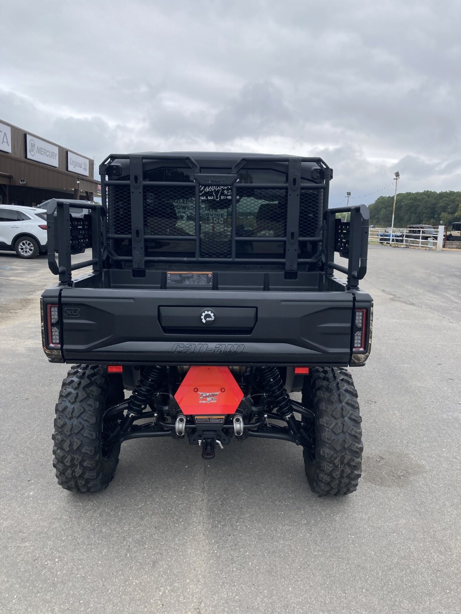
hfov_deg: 49.7
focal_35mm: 28
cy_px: 307
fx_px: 497
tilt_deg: -6.1
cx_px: 230
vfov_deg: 63.4
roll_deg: -3.5
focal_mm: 3.99
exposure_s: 1/1279
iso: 20
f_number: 1.8
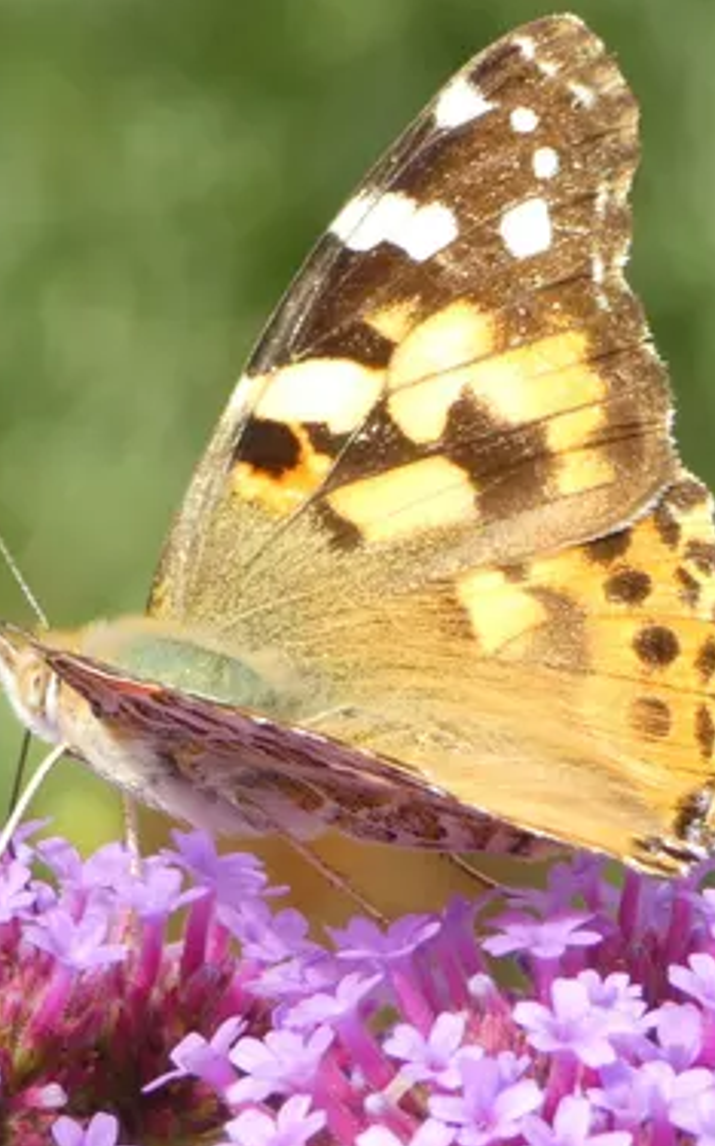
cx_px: 412
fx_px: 9770
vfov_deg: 6.7
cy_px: 584
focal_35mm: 313
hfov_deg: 4.2
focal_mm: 30.9
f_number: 5.5
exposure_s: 1/80
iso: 100
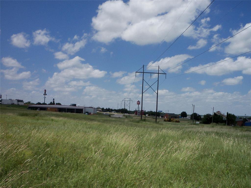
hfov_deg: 49.0
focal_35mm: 38
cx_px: 126
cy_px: 94
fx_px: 276
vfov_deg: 37.7
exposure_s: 1/800
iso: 100
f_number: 5.6
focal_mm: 6.3
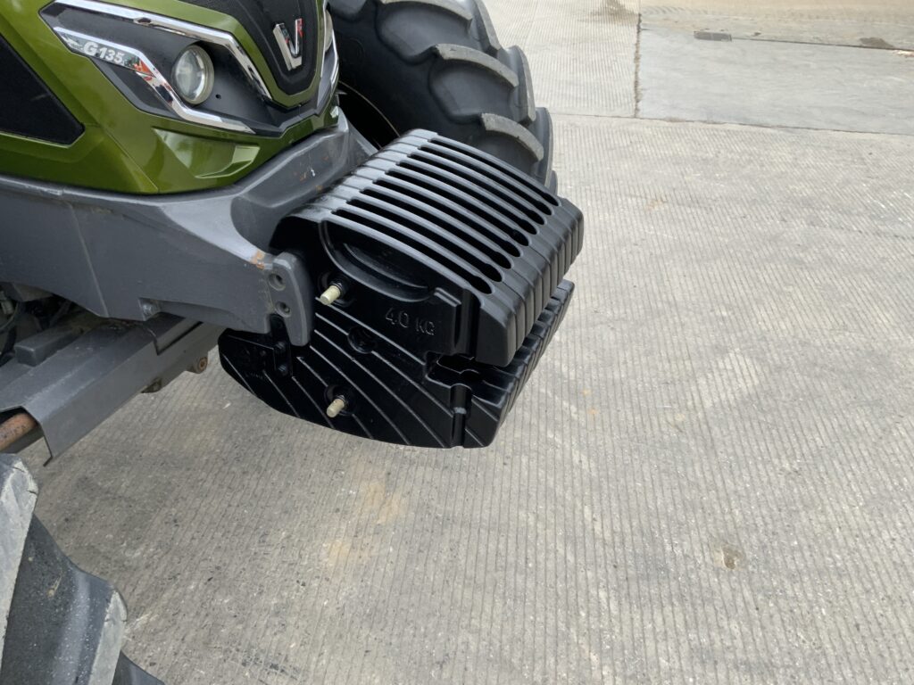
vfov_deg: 48.2
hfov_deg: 61.7
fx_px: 766
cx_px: 457
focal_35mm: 29
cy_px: 342
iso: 16
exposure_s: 1/122
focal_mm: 3
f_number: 1.8
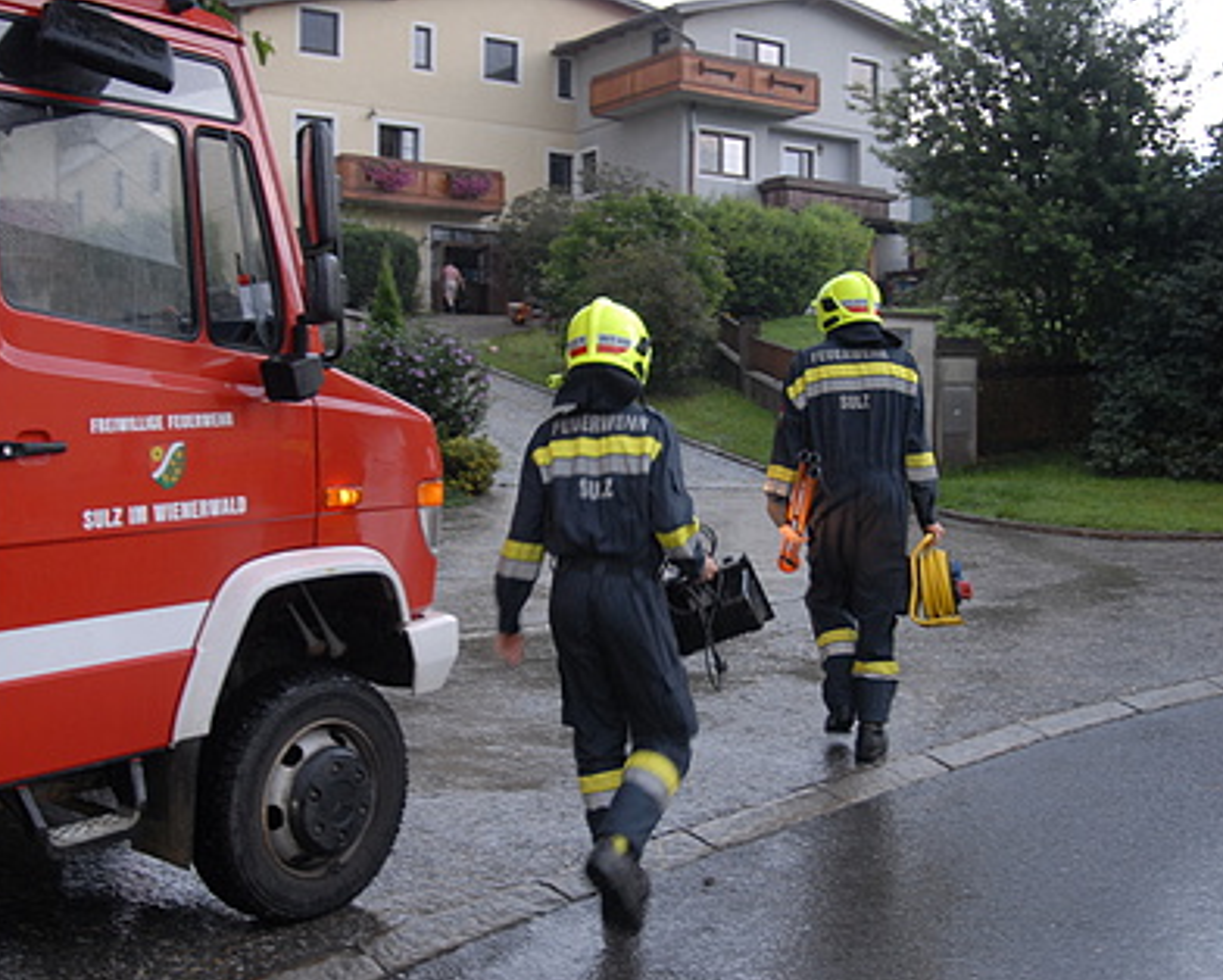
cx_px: 616
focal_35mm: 41
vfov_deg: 36.5
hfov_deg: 44.8
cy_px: 495
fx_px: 1485
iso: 400
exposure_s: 1/40
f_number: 3.5
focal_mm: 24
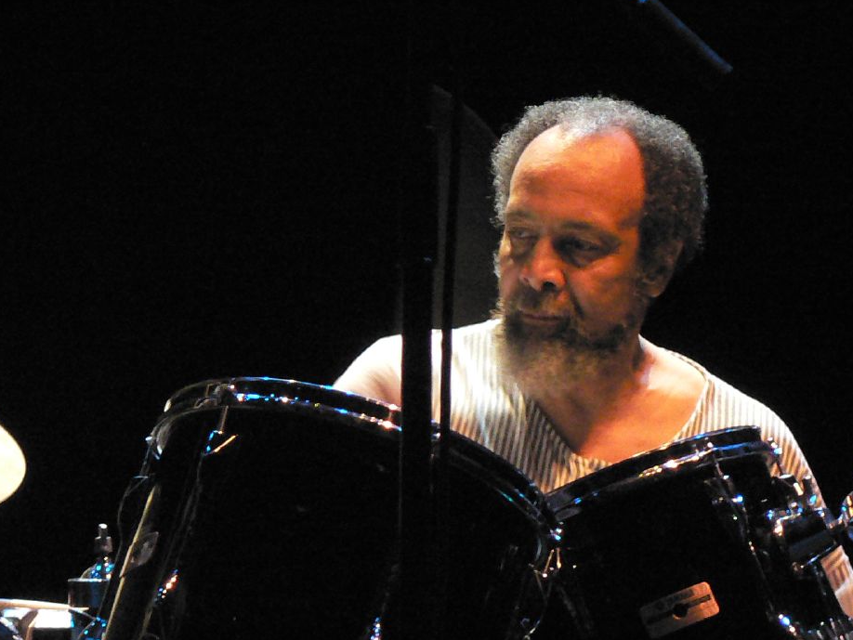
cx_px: 361
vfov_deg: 4.9
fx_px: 7518
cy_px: 426
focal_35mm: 305
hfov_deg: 6.5
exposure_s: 1/20
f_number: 3.3
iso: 400
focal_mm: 29.1
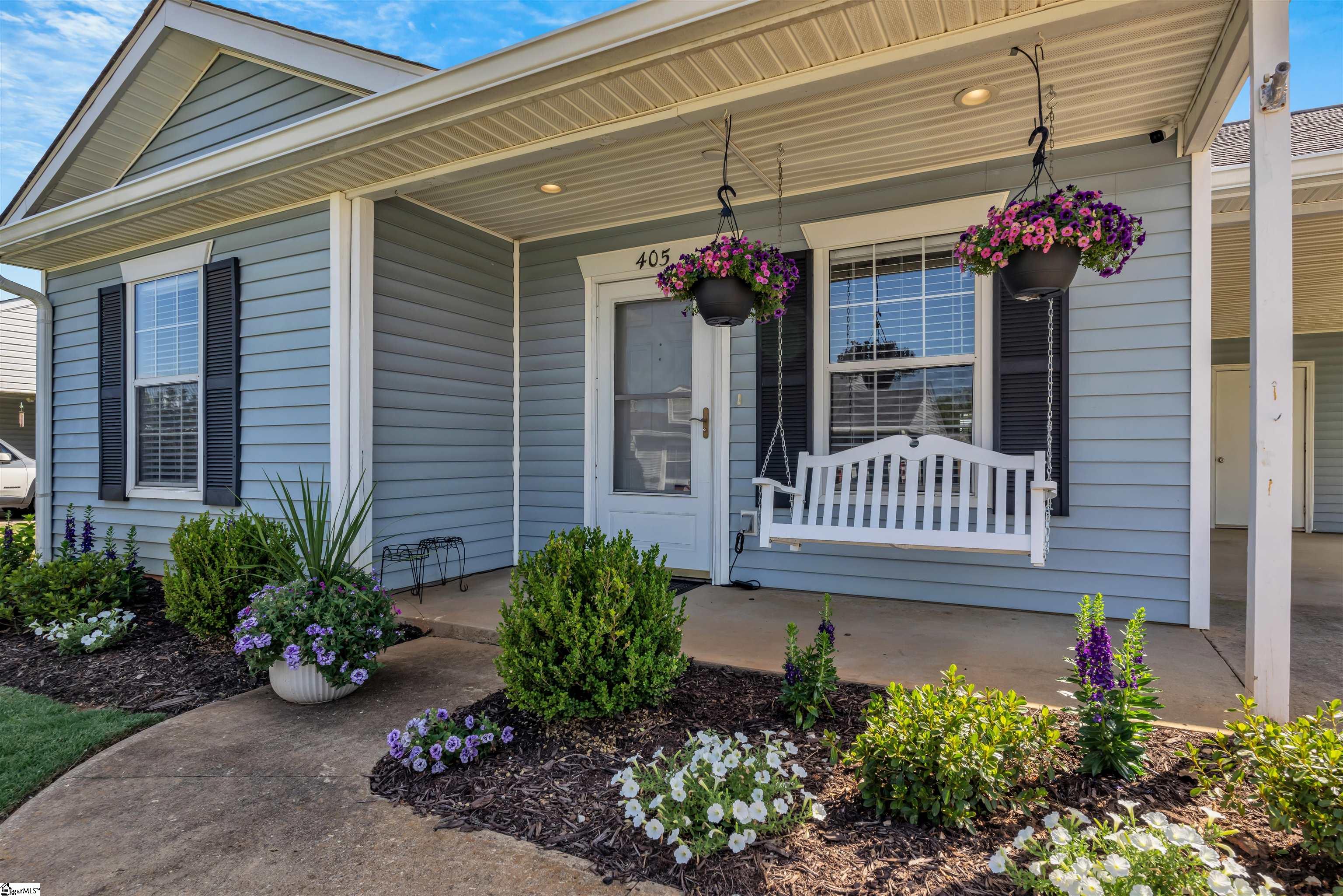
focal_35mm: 20
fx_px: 727
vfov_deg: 63.2
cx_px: 672
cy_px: 448
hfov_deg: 85.4
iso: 160
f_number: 9
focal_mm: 19.5
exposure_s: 1/200
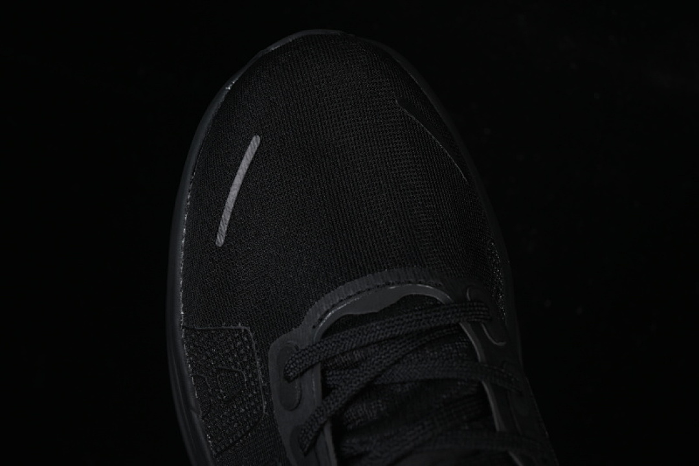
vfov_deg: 18.2
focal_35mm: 75
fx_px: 1456
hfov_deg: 27.0
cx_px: 350
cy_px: 233
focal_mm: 50
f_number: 6.3
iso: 160
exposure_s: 1/40
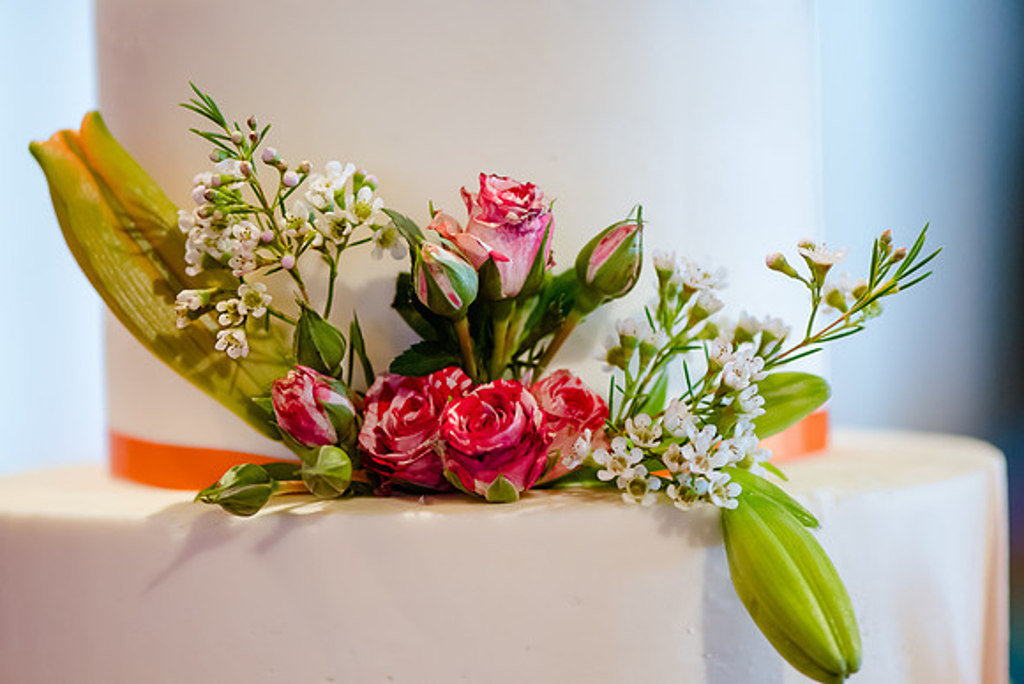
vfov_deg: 8.2
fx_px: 4761
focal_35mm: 167
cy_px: 321
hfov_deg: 12.3
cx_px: 544
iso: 1250
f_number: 3
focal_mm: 105
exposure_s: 1/125
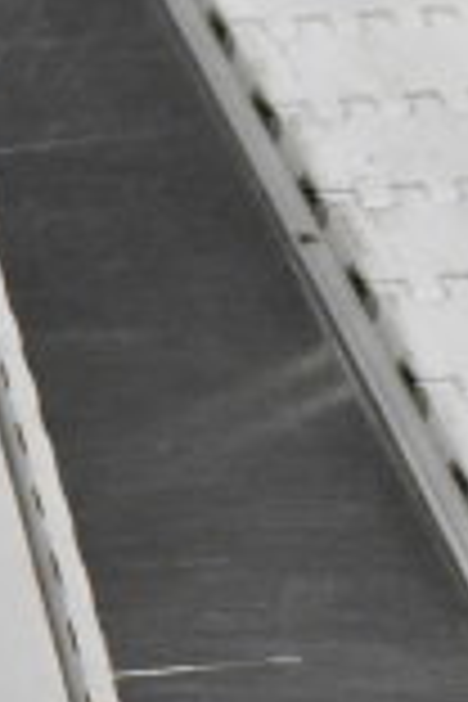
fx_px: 2281
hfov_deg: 9.8
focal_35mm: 117
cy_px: 799
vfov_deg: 16.9
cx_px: -774
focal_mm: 20
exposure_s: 1/500
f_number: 13
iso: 6400
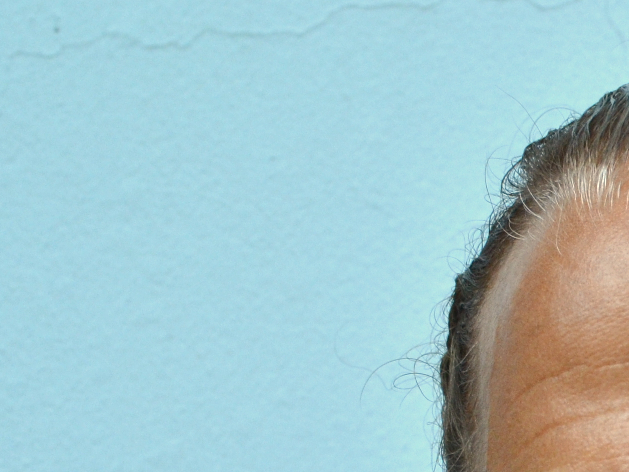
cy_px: 692
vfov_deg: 7.9
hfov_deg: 10.3
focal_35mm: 185
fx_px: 3357
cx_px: 981
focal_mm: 35
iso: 360
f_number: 5.6
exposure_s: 1/125
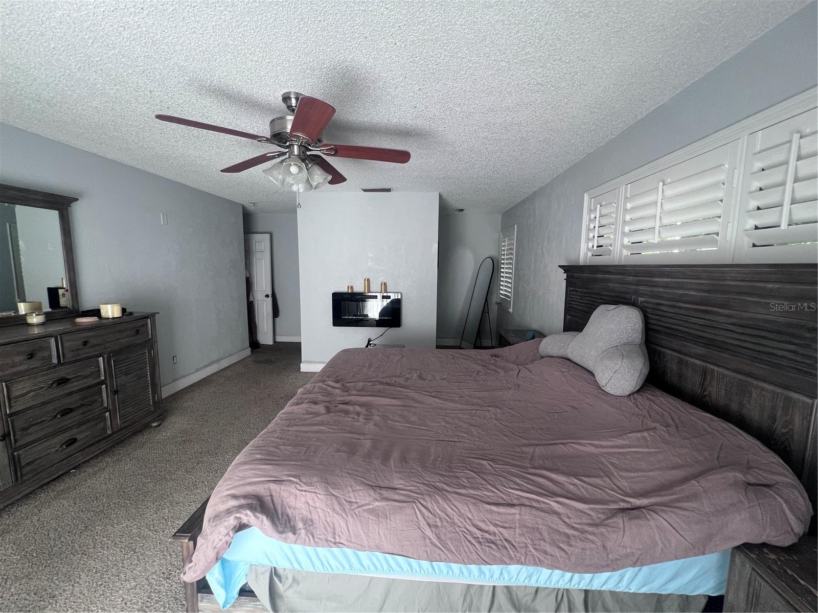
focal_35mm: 13
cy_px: 306
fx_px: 307
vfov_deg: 89.9
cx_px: 409
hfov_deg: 106.2
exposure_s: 1/99
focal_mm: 1.57
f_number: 1.8
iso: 125
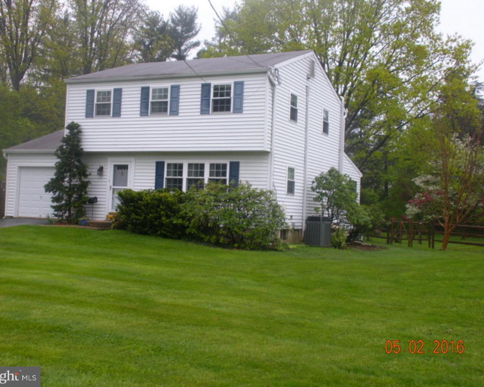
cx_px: 237
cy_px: 193
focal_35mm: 46
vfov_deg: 32.8
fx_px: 659
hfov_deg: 40.3
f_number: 4
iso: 64
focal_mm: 7.7
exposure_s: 1/143
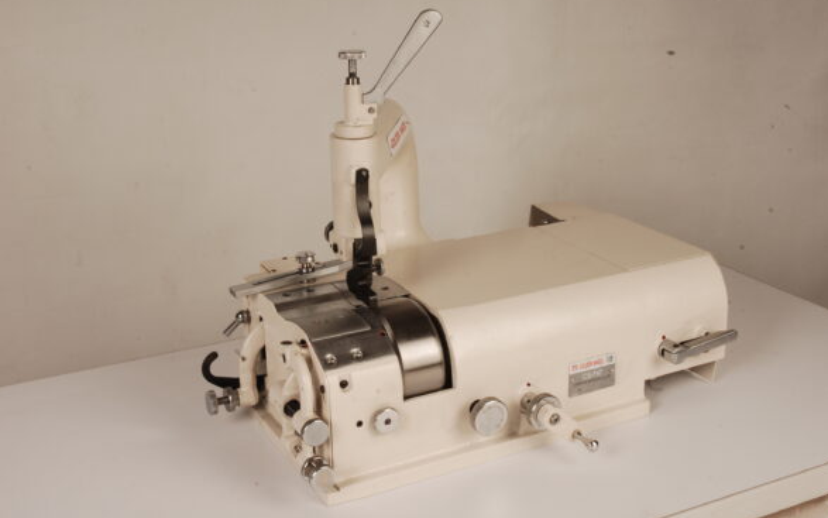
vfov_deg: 26.6
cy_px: 263
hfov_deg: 41.4
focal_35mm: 49
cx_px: 412
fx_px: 1095
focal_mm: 31
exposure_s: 1/200
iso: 100
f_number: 18
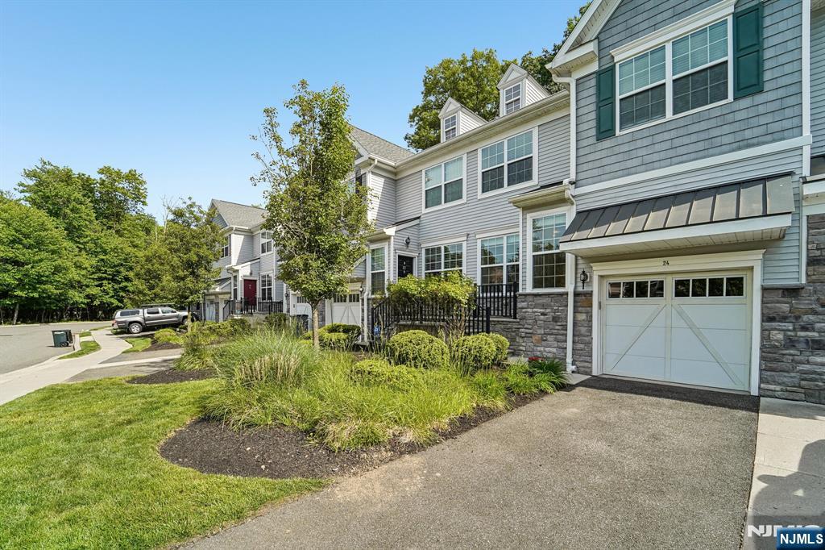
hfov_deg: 104.3
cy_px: 275
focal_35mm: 14
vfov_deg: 81.2
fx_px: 321
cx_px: 412
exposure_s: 1/640
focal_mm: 14
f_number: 8
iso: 400
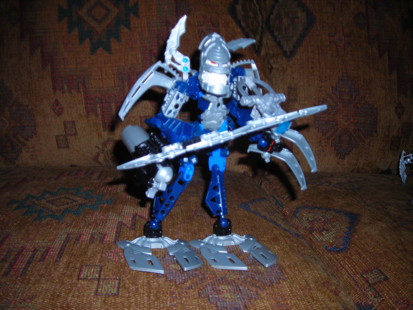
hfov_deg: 49.0
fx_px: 453
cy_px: 155
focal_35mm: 38
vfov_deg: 37.7
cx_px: 206
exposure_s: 1/60.1
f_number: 3.2
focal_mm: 6.3
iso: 50
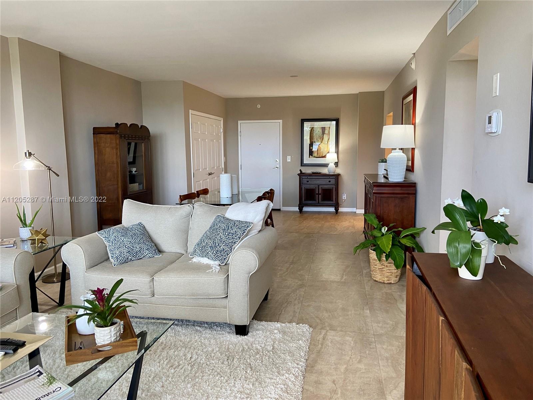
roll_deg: +0.9
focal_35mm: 26
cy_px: 200
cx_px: 266
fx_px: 400
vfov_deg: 53.1
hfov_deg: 67.3
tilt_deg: -7.6
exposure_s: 1/60
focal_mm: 4.25
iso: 100
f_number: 1.8
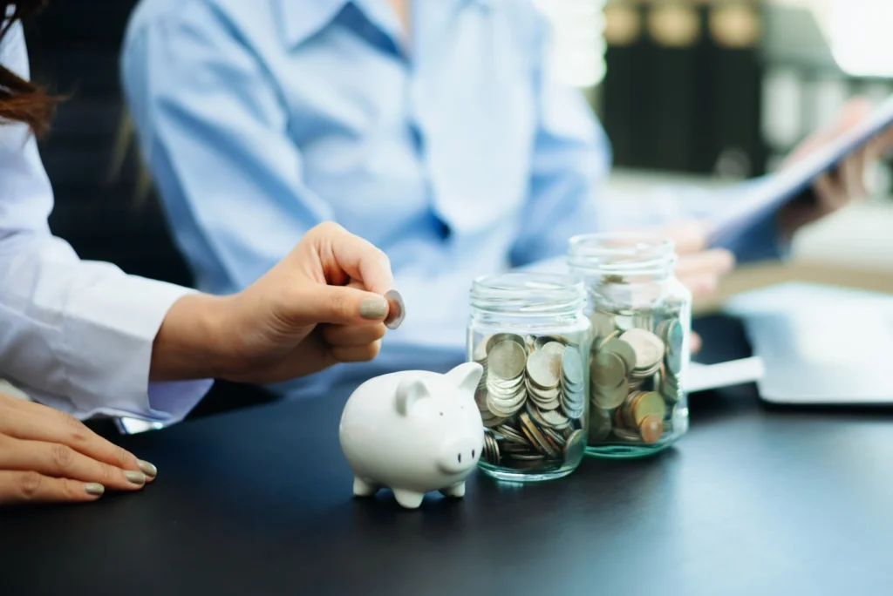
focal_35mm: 50
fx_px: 1241
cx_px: 446
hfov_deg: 39.6
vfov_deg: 27.0
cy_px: 298
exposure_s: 1/320
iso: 250
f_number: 1.8
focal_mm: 50
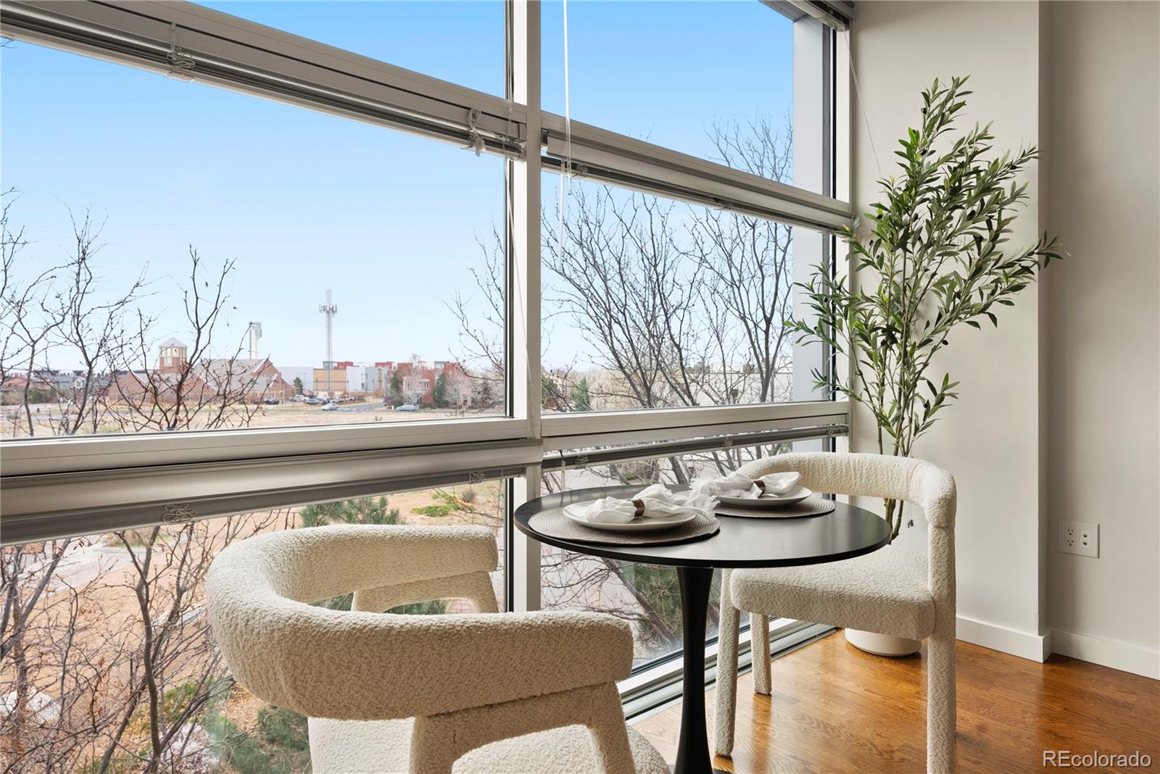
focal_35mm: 22
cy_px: 387
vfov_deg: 57.3
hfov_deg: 78.6
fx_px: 709
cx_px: 580
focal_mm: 22
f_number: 9
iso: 800
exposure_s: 1/80
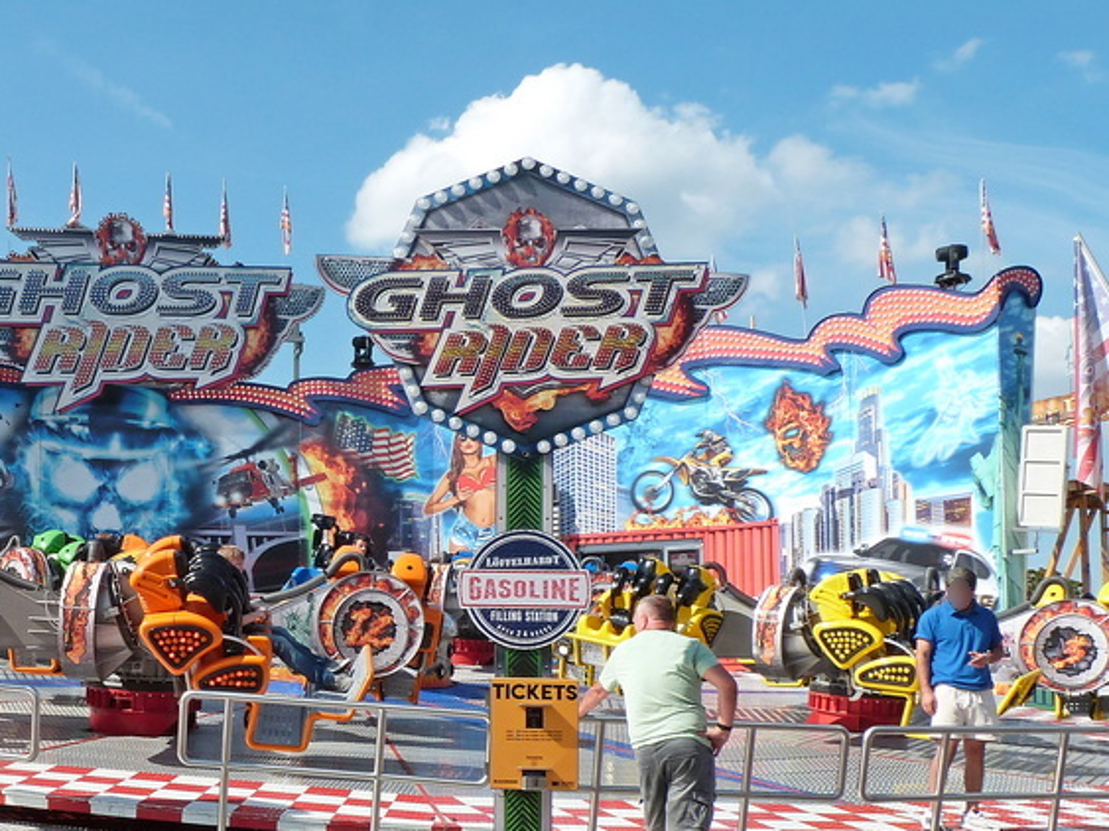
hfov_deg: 37.6
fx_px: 1537
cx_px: 156
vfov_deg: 29.8
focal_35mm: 48
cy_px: 622
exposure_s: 1/400
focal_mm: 4.7
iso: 100
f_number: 5.6
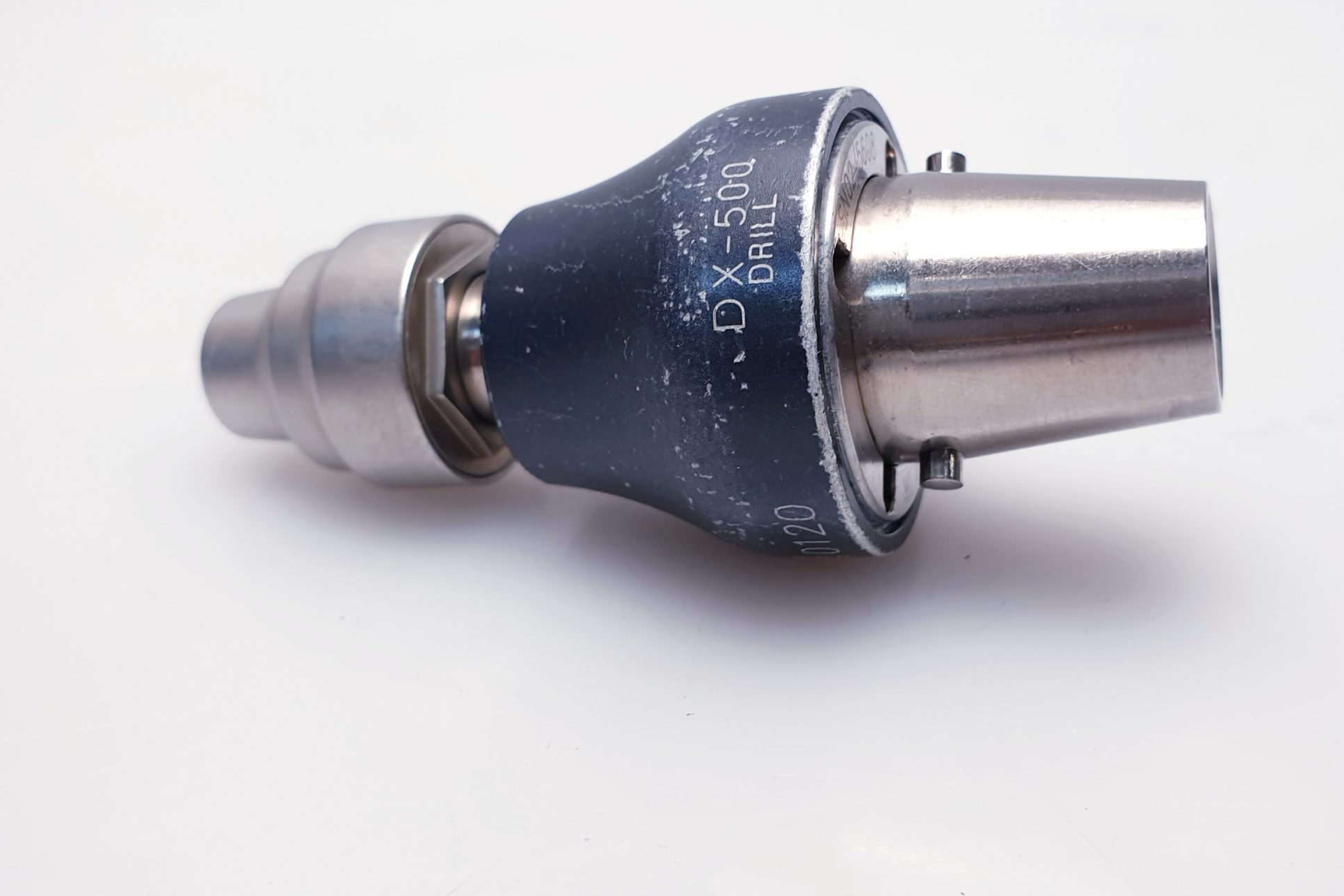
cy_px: 342
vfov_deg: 36.7
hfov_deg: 52.8
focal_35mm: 36
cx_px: 793
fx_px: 1344
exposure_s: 1/100
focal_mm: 4.3
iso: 80
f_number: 2.4
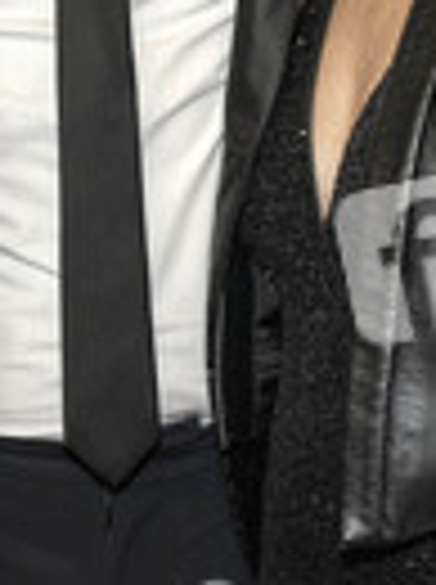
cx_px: 157
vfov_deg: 12.2
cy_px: 14
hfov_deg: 9.2
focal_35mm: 160
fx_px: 2696
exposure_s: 1/200
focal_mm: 54
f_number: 5.6
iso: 800
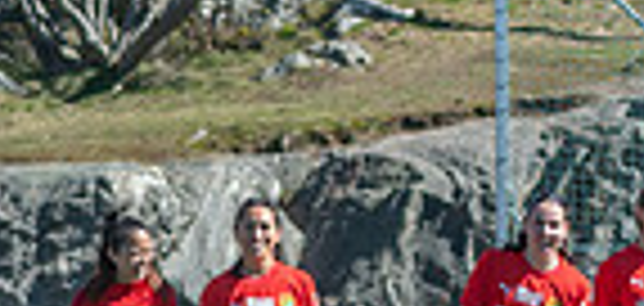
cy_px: 405
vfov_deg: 2.0
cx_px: 460
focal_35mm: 521
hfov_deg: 4.3
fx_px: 8586
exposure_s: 1/2000
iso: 250
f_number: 3.2
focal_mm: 70
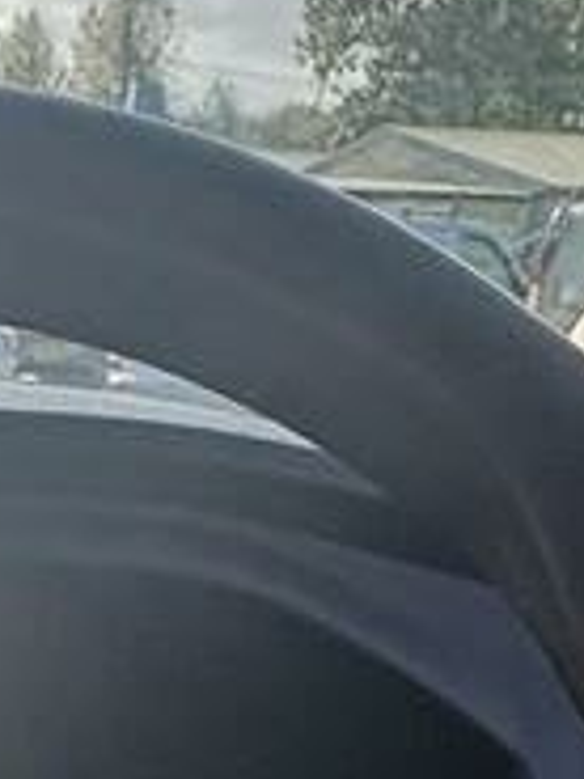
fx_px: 1530
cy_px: 1224
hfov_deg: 20.5
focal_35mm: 68
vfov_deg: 22.4
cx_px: -68
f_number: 2.2
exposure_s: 1/308
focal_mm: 2.22
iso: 64
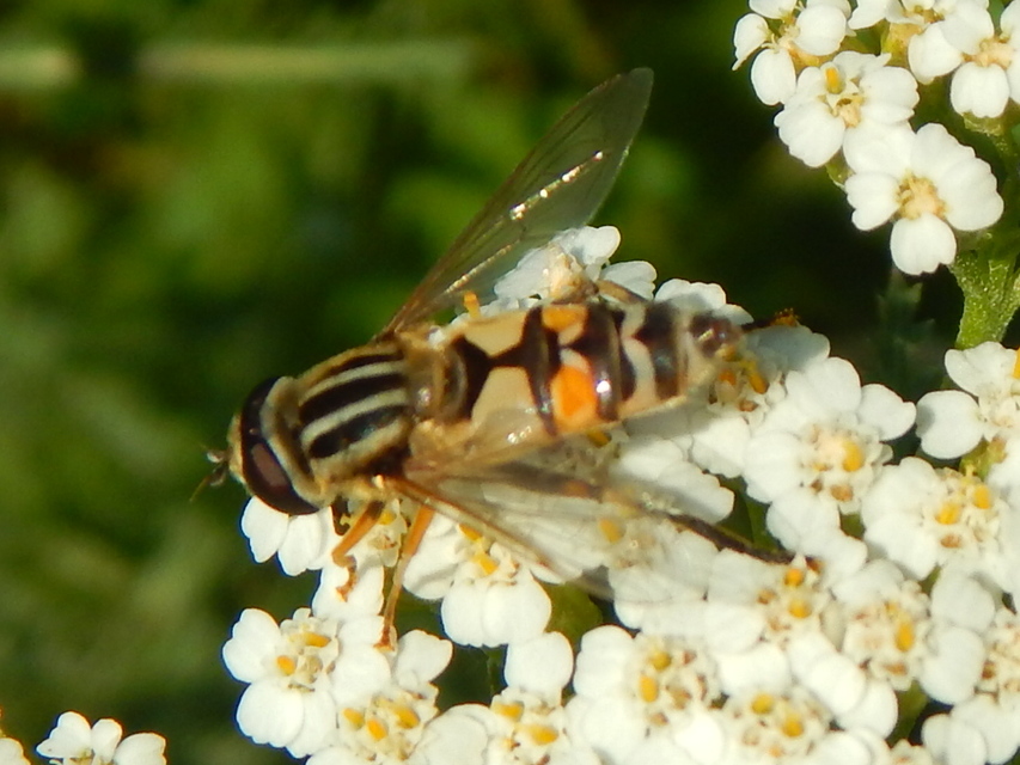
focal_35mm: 54
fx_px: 1591
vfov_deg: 27.0
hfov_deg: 35.5
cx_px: 510
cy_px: 382
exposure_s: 1/640
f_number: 7.6
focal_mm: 9.7
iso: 125
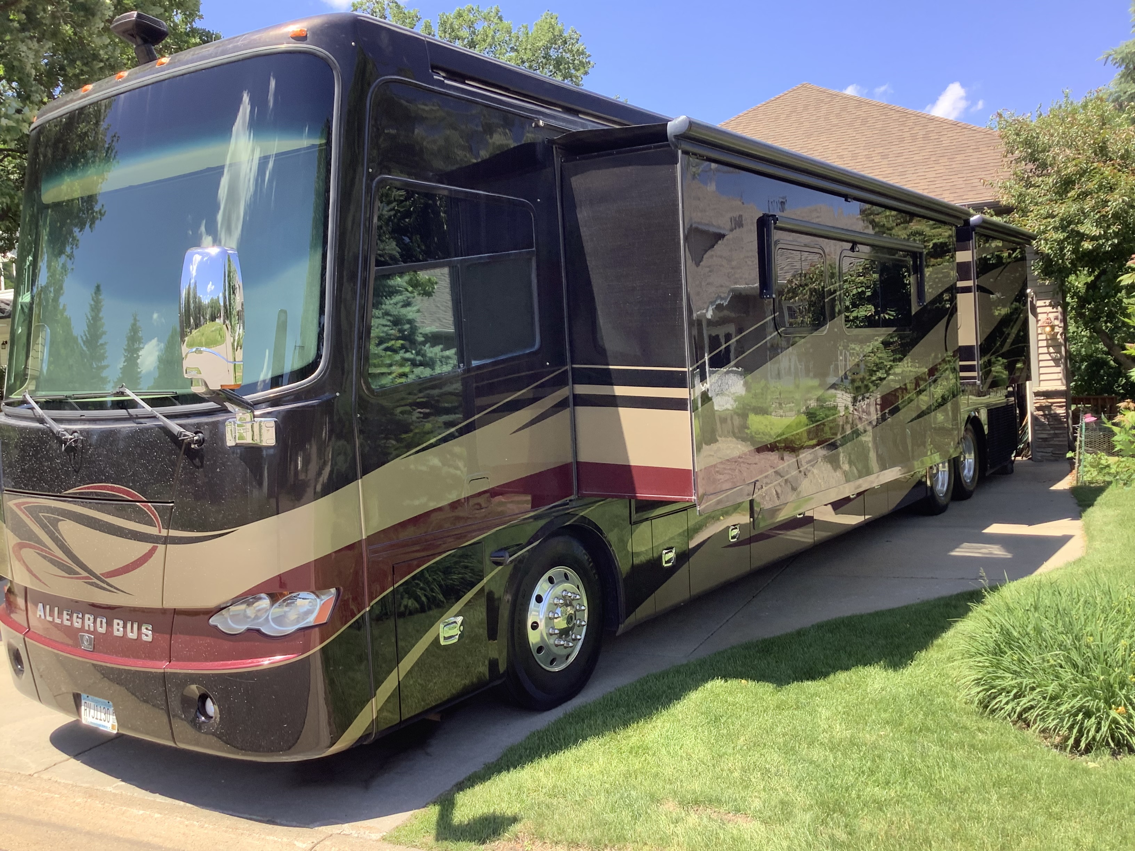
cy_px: 426
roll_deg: +2.1
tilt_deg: +0.0
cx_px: 568
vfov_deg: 45.4
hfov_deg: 58.4
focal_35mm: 31
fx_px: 1016
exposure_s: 1/191
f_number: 2.4
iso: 25
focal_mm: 3.3
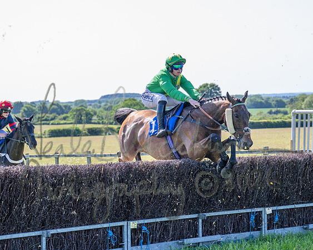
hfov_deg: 20.1
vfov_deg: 16.1
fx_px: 882
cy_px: 118
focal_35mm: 95
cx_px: 164
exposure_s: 1/1600
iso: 400
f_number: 4
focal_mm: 70
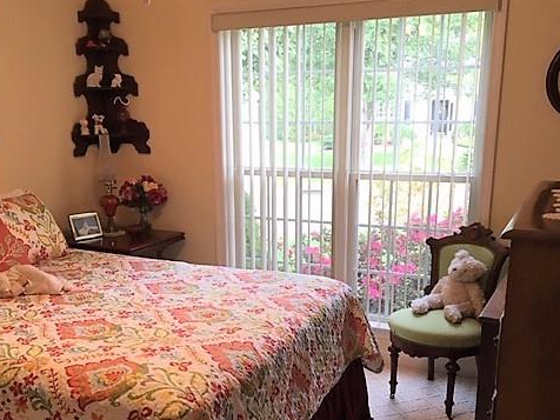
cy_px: 280
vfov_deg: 36.4
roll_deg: +0.5
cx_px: 268
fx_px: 631
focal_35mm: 39
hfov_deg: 47.9
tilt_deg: -15.0
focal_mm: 4.15
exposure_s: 1/30
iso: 25
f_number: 2.2
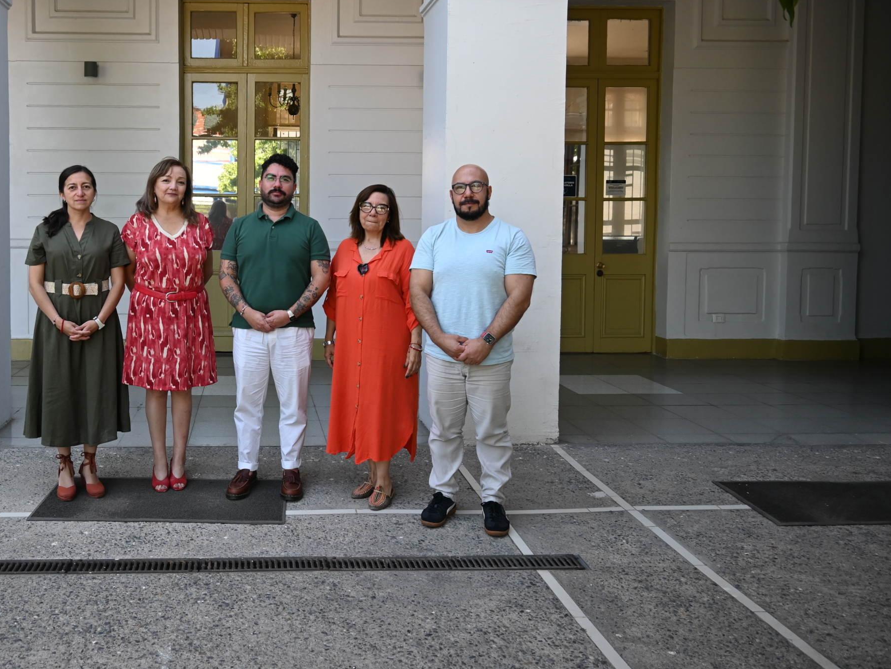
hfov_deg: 54.0
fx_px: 850
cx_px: 284
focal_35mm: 33
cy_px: 268
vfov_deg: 42.8
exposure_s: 1/250
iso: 250
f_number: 4
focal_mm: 16
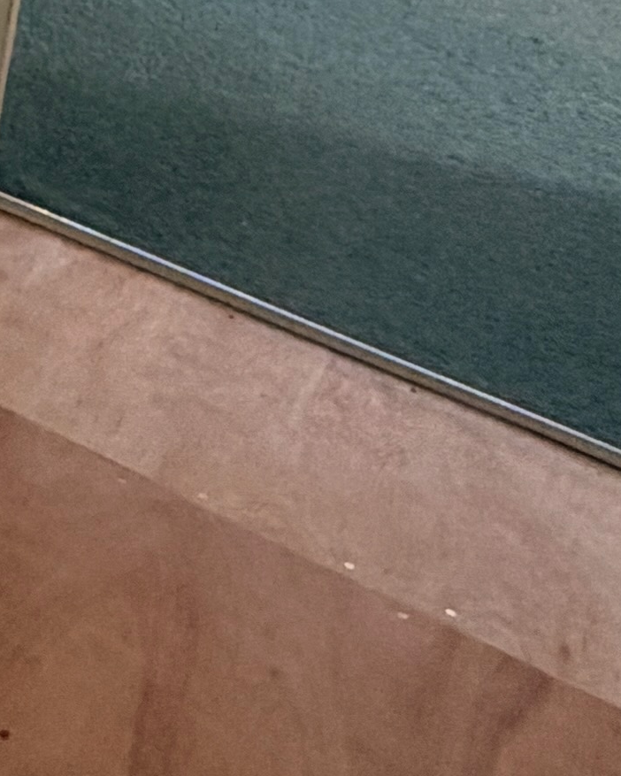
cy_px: -711
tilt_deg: -13.3
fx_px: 2044
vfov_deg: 16.9
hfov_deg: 11.2
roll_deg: -0.6
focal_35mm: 89
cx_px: -1214
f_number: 2.2
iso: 160
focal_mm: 2.22
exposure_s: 1/121
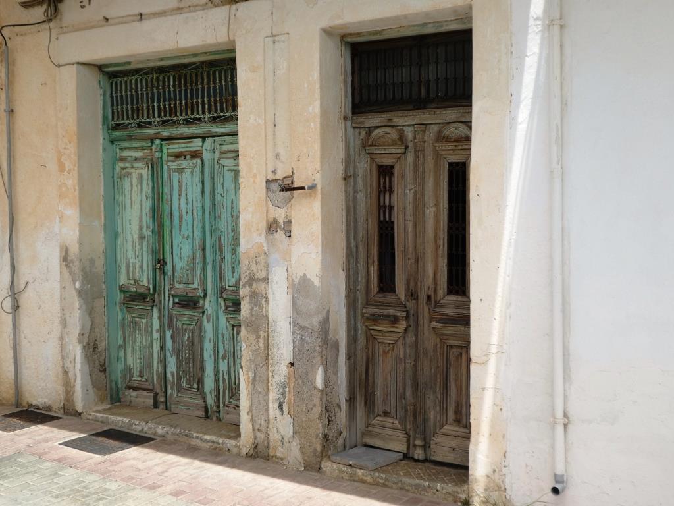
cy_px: 253
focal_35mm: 44
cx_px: 337
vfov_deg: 32.9
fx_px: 857
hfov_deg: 42.9
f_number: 3.9
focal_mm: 7.8
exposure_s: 1/640
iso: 80
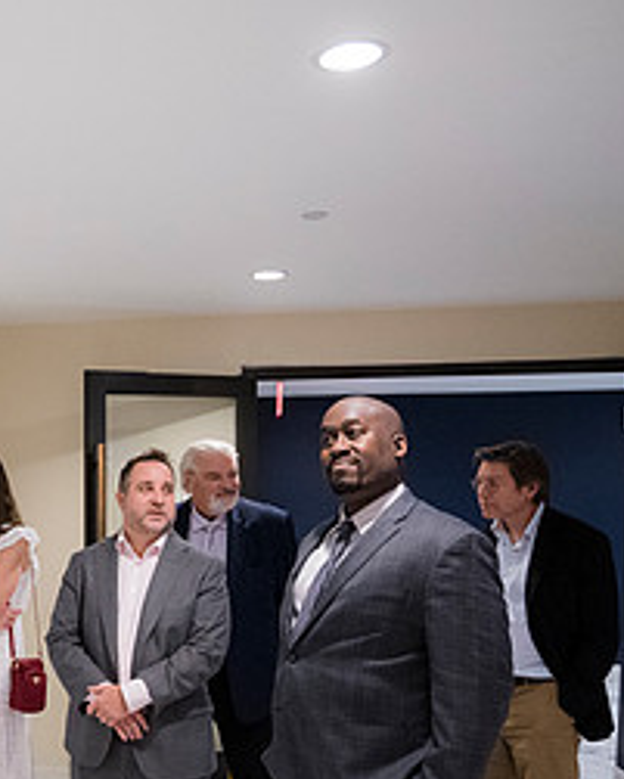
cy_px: 548
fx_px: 900
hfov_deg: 33.2
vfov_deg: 45.8
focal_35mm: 39
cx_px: -71
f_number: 3.5
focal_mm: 18
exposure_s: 1/125
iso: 4000
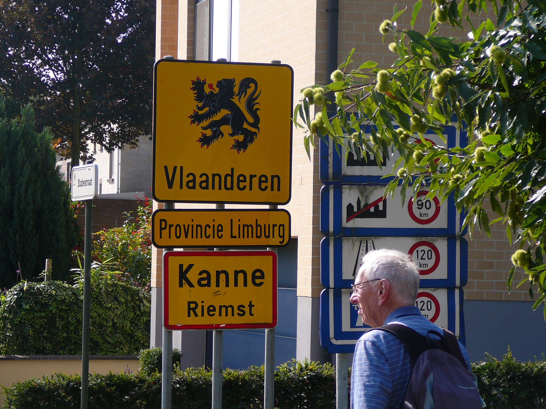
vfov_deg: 11.6
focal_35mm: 128
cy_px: 204
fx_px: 2019
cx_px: 273
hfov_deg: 15.4
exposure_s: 1/400
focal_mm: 19
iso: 80
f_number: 3.9
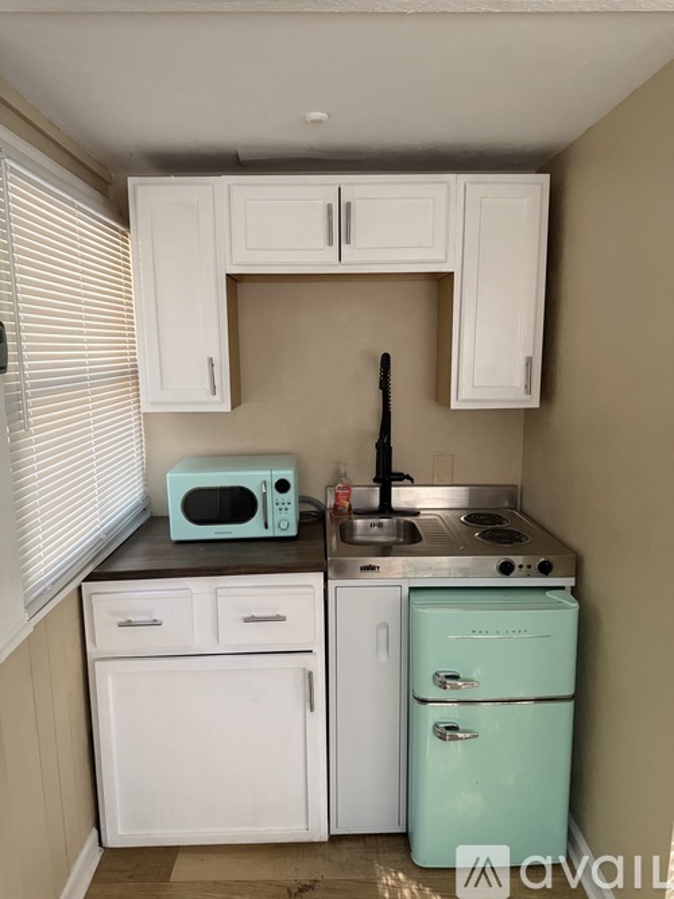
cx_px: 337
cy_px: 450
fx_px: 623
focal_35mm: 24
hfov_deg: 56.8
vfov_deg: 71.6
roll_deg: -0.2
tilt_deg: -8.7
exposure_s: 1/60
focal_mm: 6.76
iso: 640
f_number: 1.78
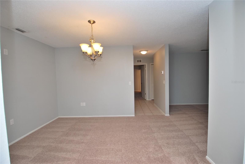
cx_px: 122
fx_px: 102
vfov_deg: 77.4
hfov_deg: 100.3
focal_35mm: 15
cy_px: 82
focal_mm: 10
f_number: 3.5
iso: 100
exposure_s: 1/60
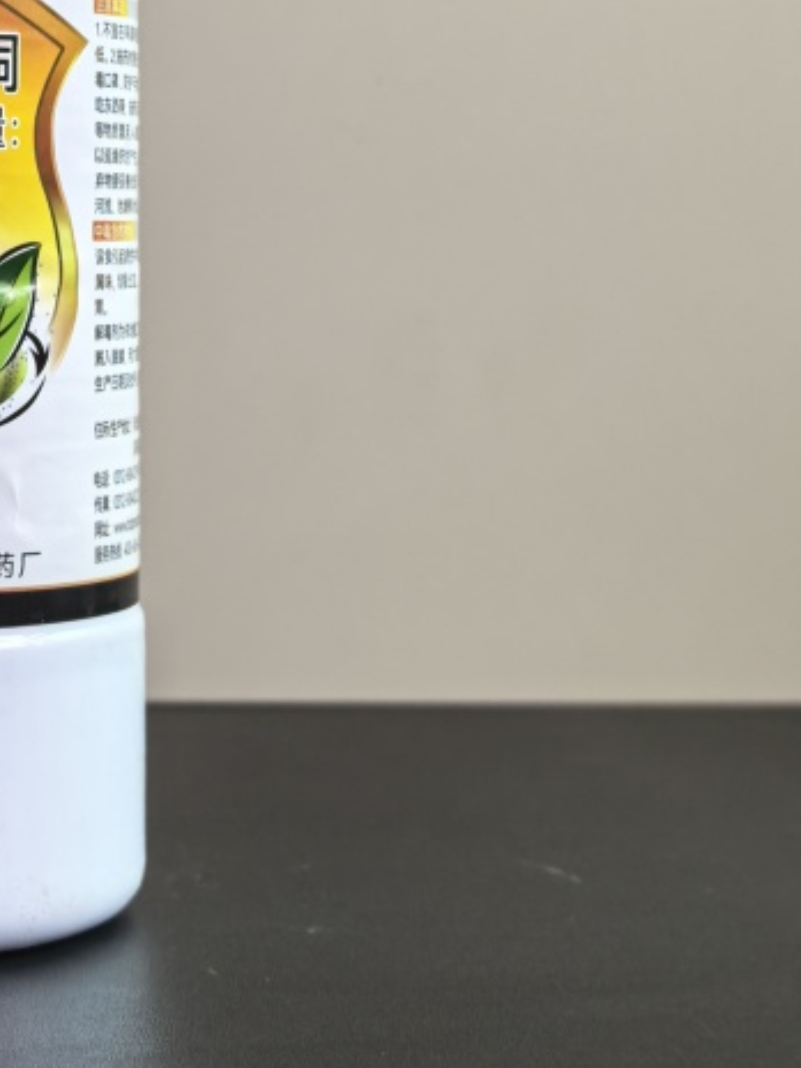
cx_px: -35
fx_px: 2838
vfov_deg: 21.0
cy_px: 181
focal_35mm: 92
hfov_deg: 15.7
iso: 50
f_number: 2
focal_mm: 8.5
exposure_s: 1/177
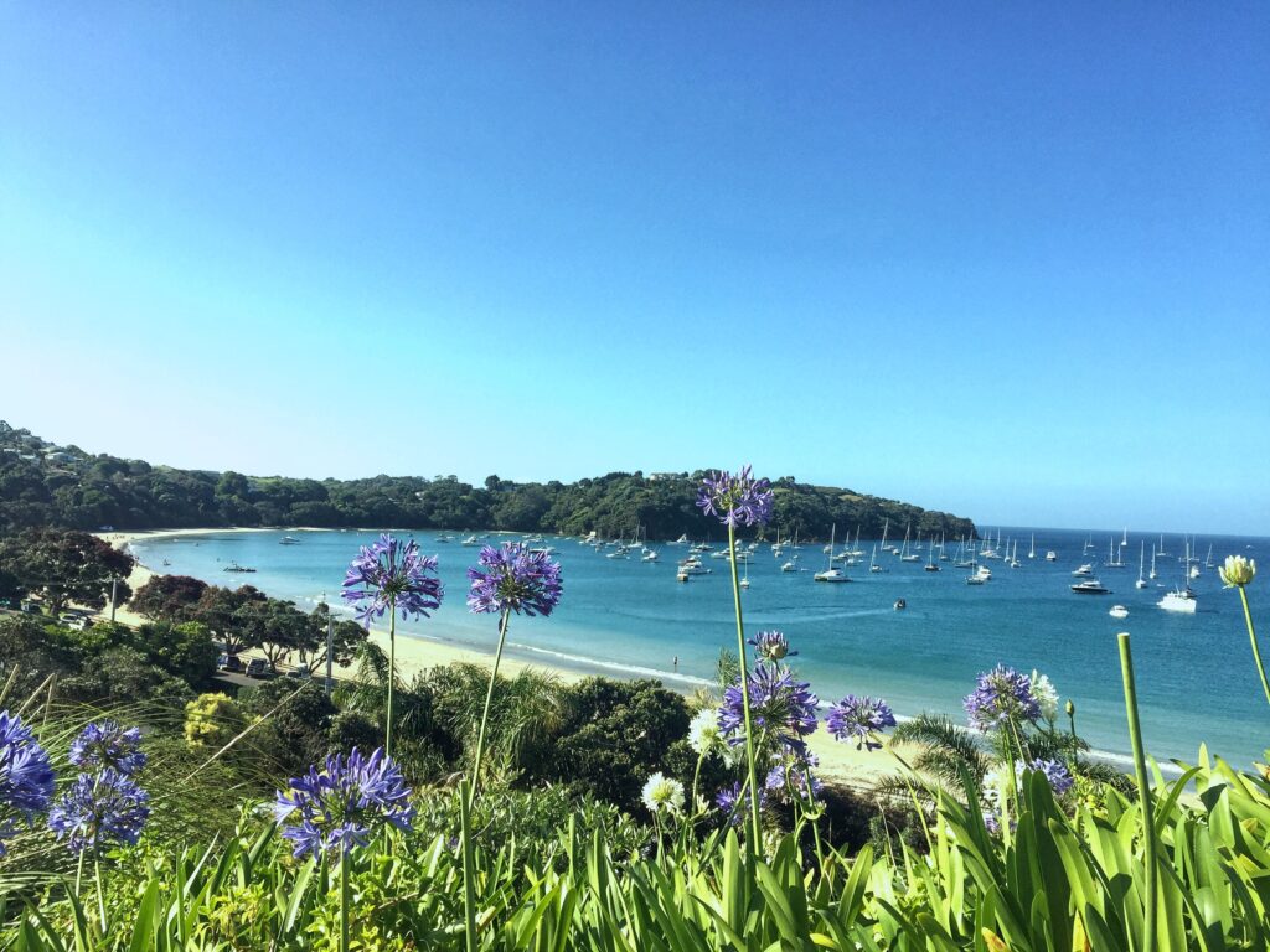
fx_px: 1064
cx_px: 635
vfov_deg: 48.2
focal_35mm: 29
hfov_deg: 61.7
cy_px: 476
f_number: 2.2
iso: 32
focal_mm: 4.15
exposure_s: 1/2083
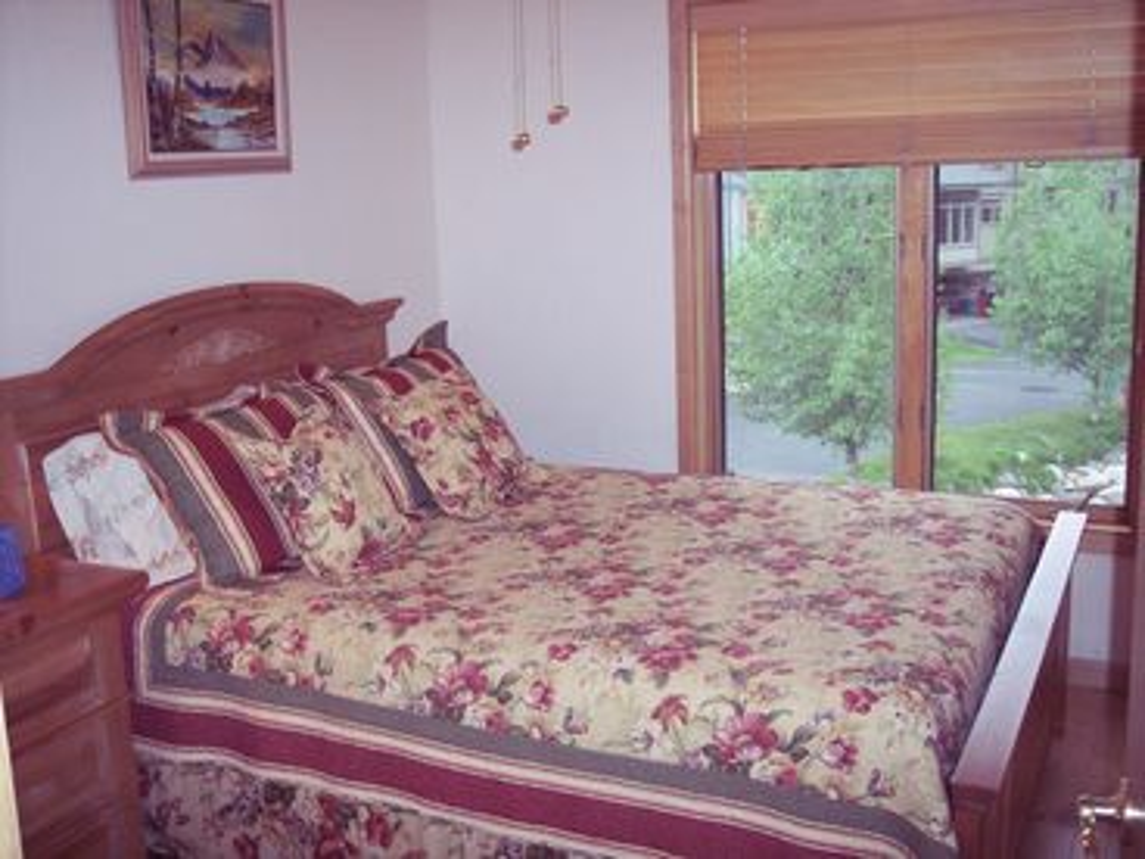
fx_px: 1290
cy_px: 430
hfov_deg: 47.9
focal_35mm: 39
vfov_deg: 36.8
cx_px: 572
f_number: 2.8
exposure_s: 1/60
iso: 140
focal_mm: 8
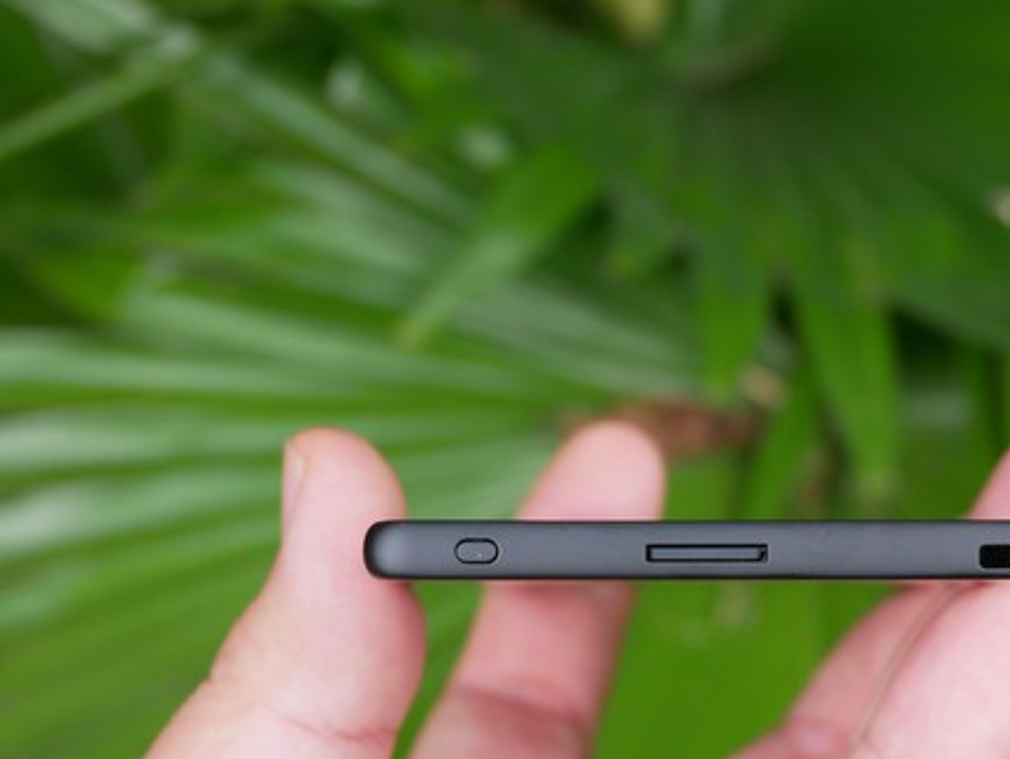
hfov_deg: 25.5
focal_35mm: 76
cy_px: 568
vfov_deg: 19.3
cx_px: 703
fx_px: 2219
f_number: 5
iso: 200
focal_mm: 25
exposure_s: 1/125
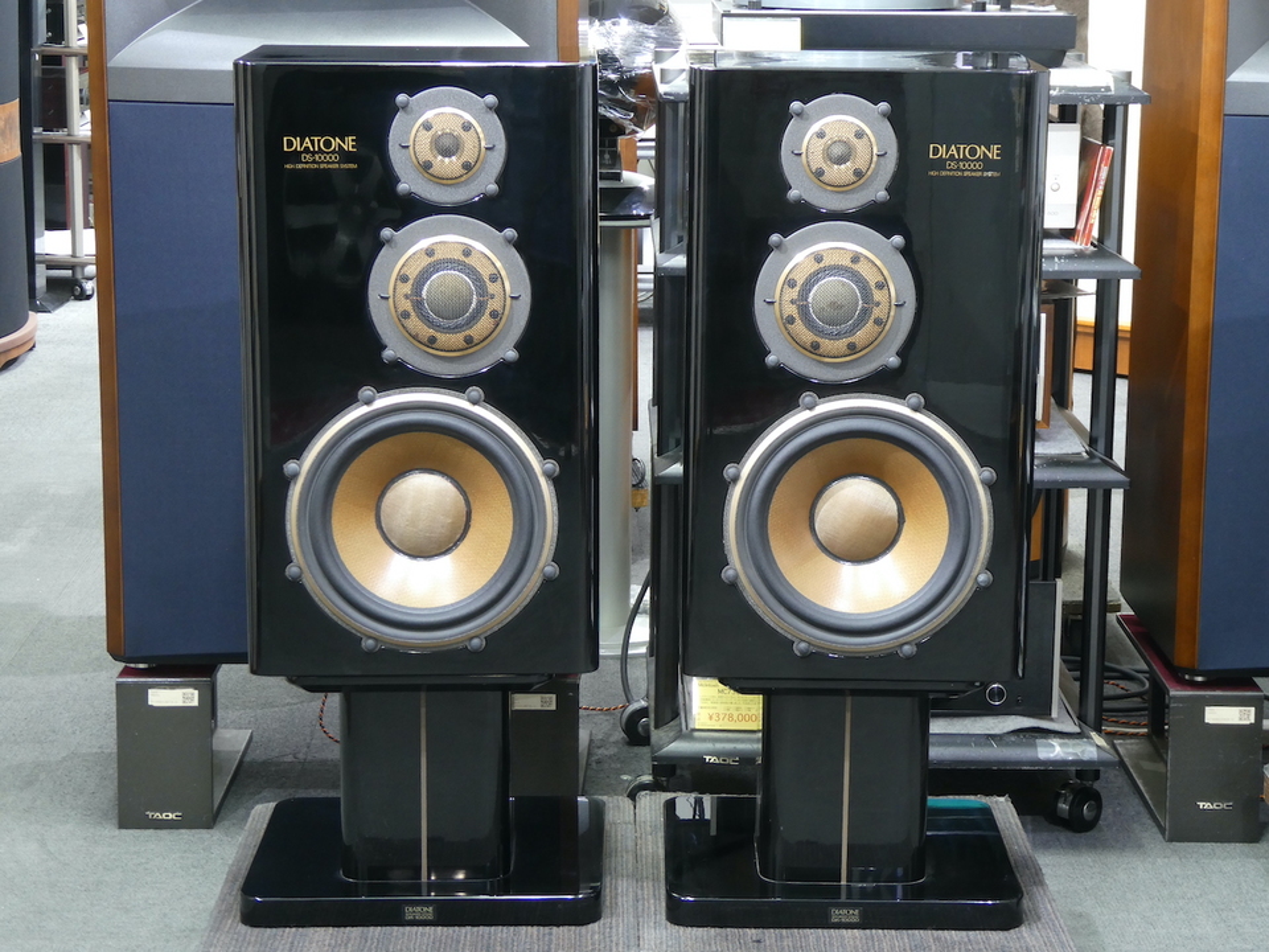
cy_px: 476
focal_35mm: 74
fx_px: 2713
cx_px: 634
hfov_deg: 26.3
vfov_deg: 19.9
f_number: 4.6
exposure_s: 1/1.3
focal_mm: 13.2
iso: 200
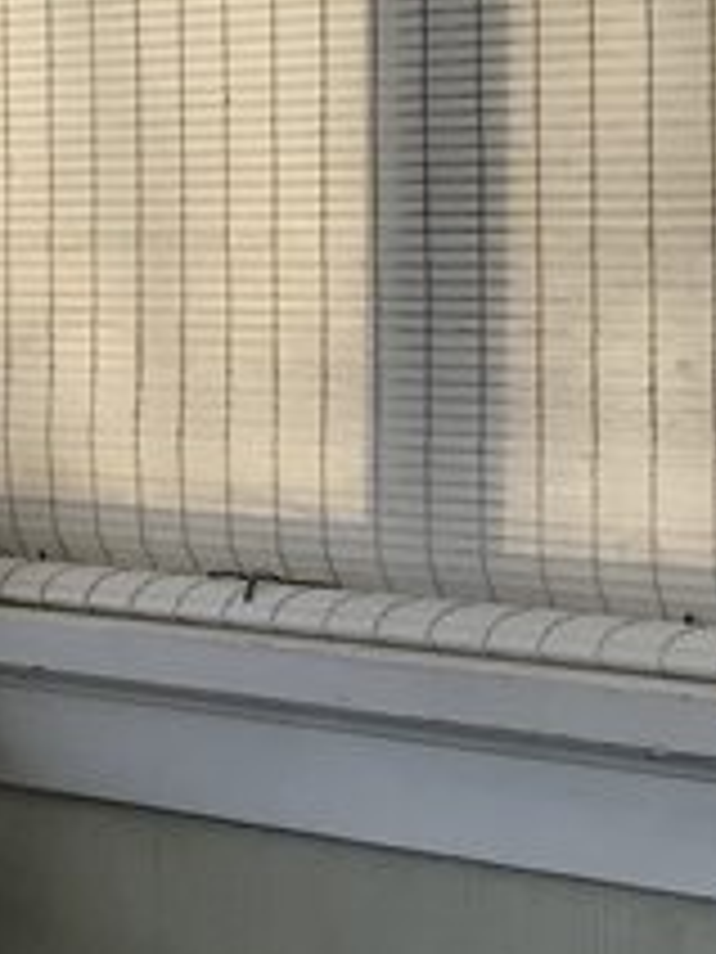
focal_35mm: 127
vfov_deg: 15.5
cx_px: -405
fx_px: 3503
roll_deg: +1.6
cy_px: 441
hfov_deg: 11.2
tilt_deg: -2.7
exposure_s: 1/384
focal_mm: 3.99
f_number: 1.8
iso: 20
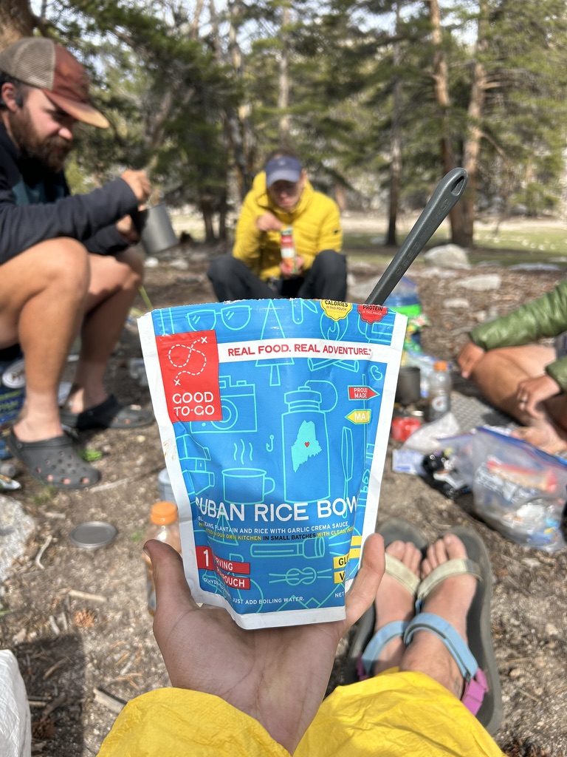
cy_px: 378
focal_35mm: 26
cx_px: 284
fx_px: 568
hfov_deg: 53.1
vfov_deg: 67.3
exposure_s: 1/2045
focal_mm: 5.7
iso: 50
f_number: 1.5
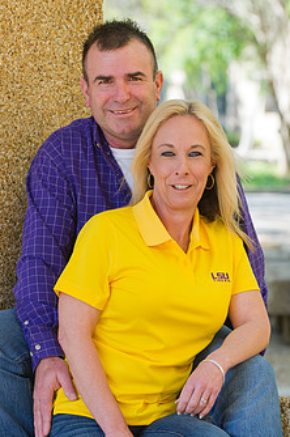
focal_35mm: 175
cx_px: 138
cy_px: 245
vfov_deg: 11.8
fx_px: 2119
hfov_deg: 7.8
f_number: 5
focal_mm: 130
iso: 400
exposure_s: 1/160
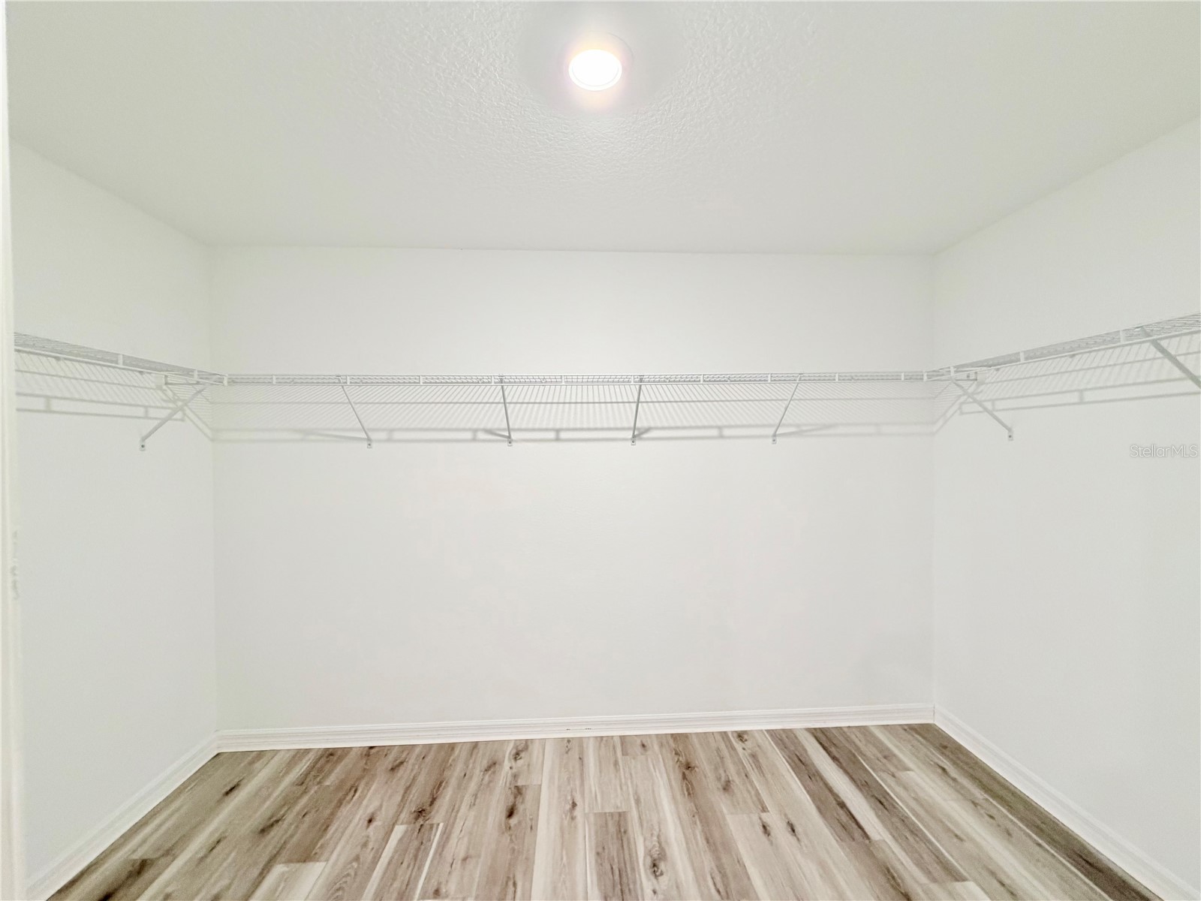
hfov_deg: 102.1
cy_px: 450
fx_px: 486
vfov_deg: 85.7
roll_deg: +0.7
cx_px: 600
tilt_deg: +0.7
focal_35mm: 14
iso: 250
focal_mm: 2.22
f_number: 2.2
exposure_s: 1/60
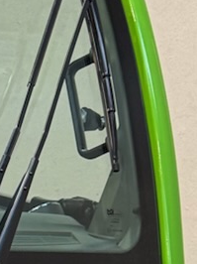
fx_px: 1406
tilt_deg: -15.2
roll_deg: -2.9
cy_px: 599
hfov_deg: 7.4
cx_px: -306
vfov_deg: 9.7
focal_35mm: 185
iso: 200
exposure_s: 1/100
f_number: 1.78
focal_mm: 6.76
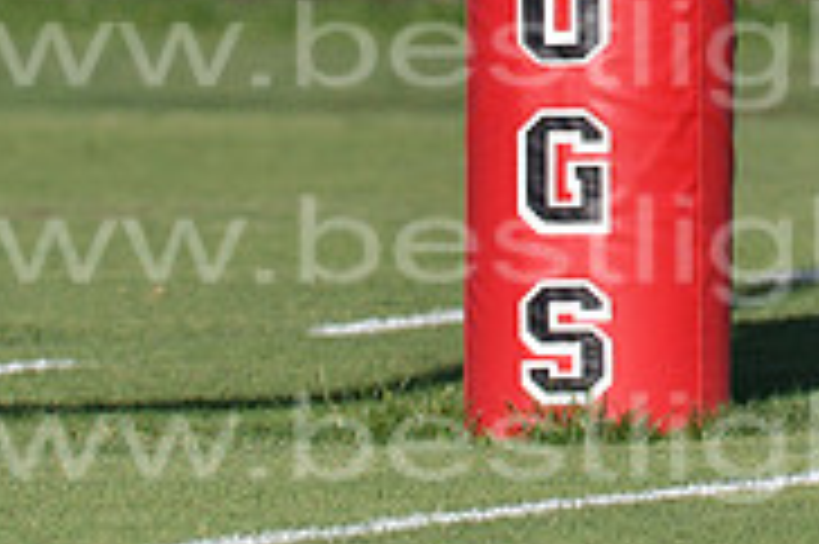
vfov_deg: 1.0
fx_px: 32662
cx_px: 882
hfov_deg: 1.4
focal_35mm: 1437
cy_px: -241
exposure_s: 1/8000
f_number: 4.5
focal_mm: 300
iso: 500
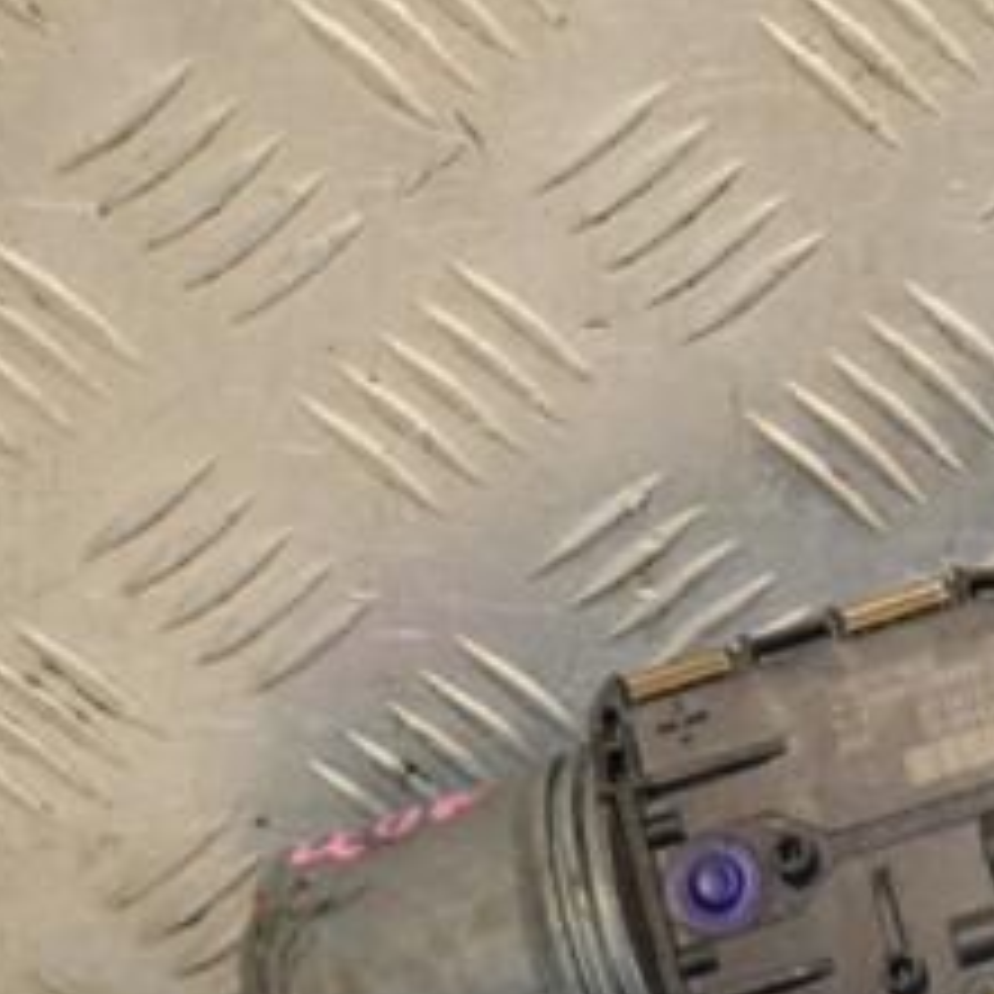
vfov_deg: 8.7
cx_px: 1174
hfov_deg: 8.6
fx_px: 6530
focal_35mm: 201
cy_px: 886
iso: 800
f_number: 5.6
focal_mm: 58
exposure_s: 1/200
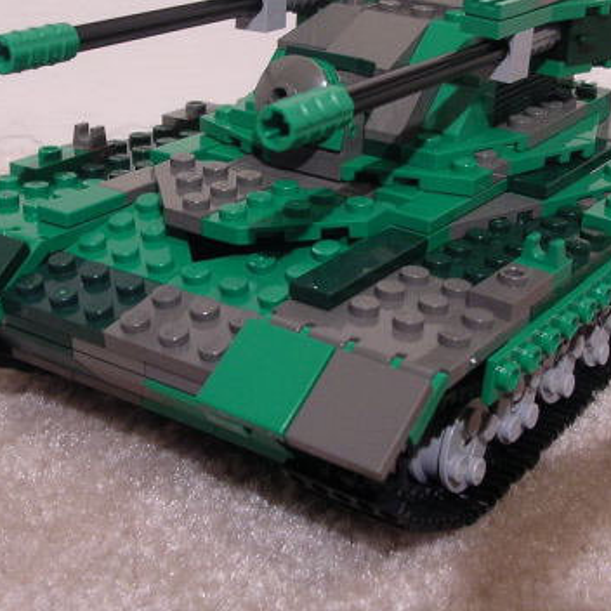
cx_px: 326
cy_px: 222
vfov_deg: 28.0
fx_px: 1218
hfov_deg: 28.2
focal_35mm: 61
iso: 223
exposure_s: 1/3.5
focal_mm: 5.8
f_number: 2.8
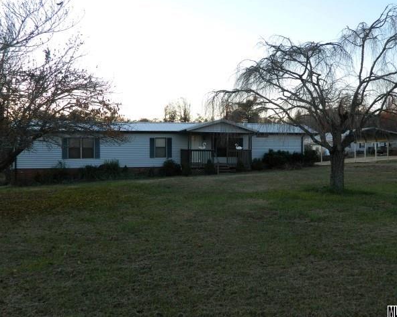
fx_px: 435
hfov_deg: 49.1
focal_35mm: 37
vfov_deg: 40.1
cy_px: 157
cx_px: 204
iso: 80
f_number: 3.3
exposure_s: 1/80
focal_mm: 6.2
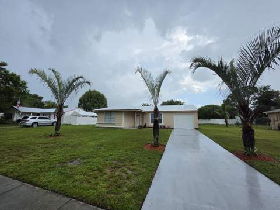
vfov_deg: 89.8
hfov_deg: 106.2
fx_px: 105
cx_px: 140
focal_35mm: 13
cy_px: 105
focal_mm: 2.2
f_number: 1.9
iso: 32
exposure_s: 1/794
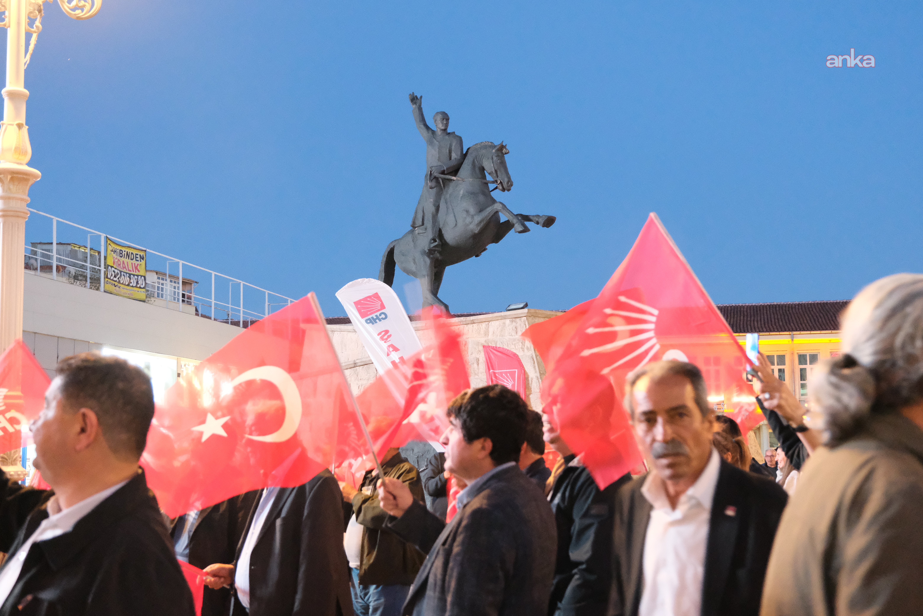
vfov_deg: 29.2
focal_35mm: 46
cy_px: 308
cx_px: 462
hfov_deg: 42.7
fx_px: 1179
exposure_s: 1/52
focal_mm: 30.8
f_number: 4
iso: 12800
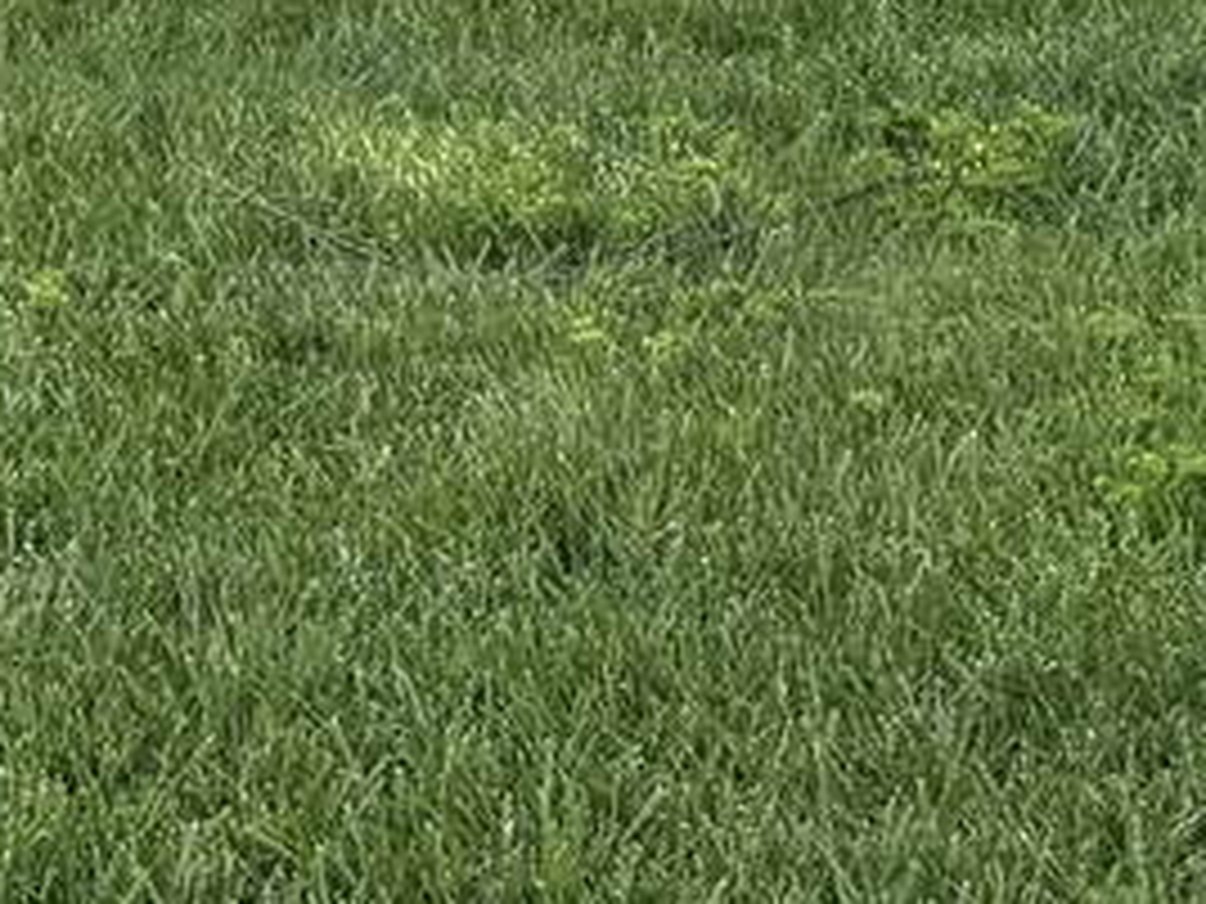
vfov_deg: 10.6
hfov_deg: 15.0
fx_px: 4494
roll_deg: +2.3
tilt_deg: +0.1
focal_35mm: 129
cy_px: -828
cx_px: 14
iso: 80
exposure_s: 1/3247
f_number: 1.78
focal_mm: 6.76
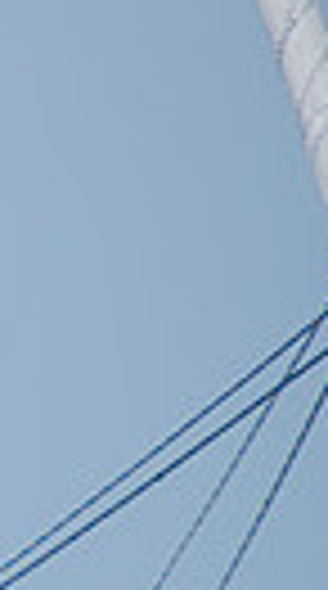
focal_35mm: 1675
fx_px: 26084
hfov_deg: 0.7
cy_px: 759
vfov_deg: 1.3
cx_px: -750
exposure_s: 1/1600
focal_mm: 240
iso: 400
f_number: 8
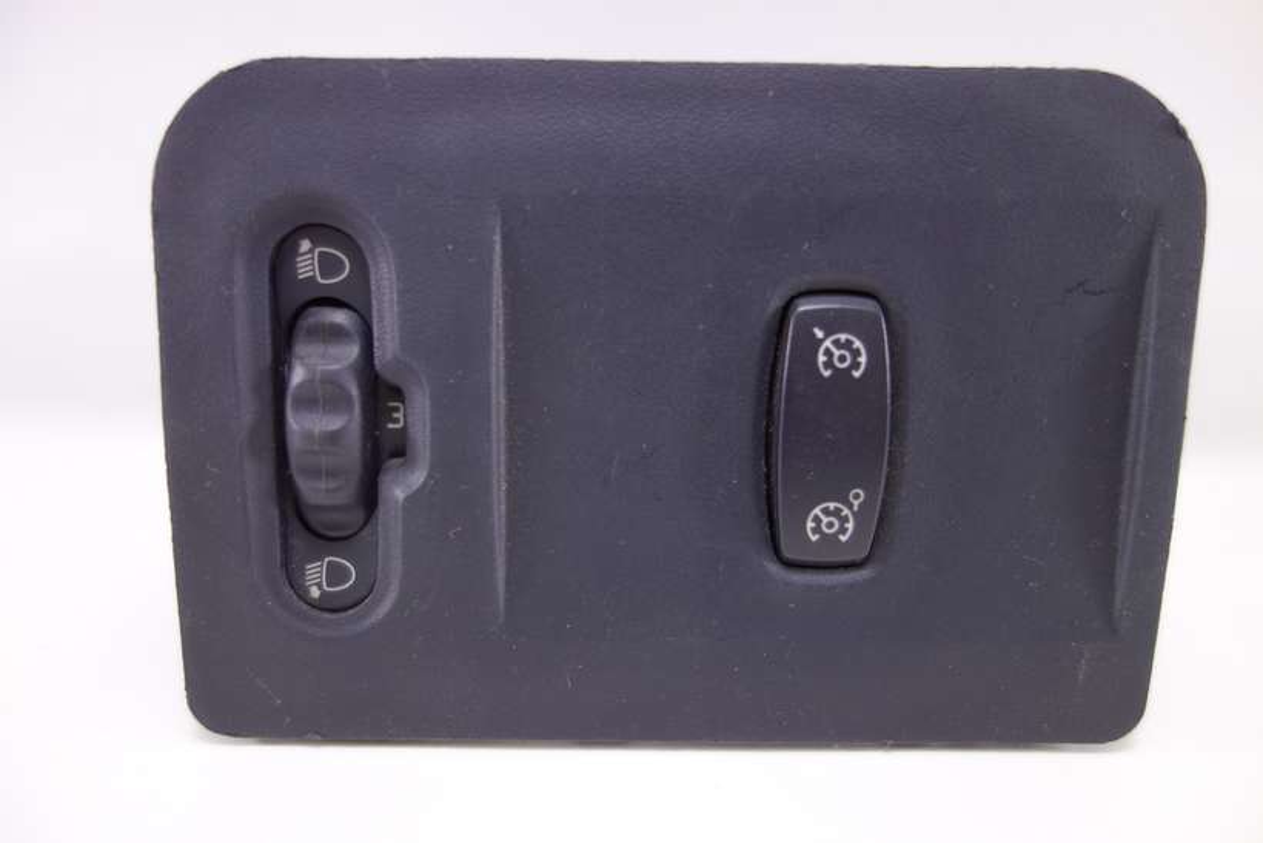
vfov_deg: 46.4
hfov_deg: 65.5
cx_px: 632
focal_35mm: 28
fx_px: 982
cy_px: 422
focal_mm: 10.4
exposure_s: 1/80
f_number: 1.8
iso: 125
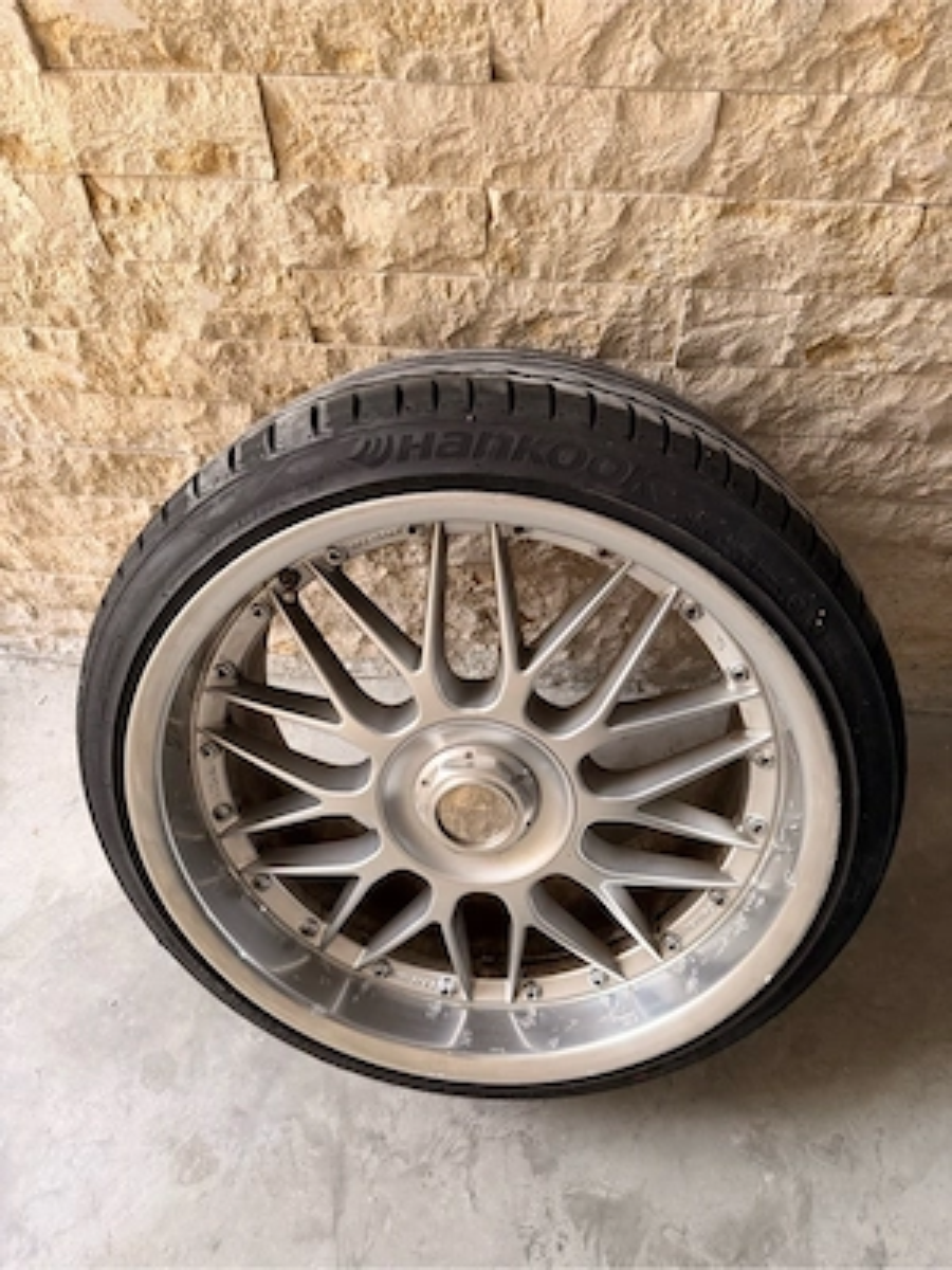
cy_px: 635
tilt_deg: -59.8
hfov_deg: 56.8
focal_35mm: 24
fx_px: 880
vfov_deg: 71.6
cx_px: 476
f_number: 1.78
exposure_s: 1/60
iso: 250
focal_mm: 6.76
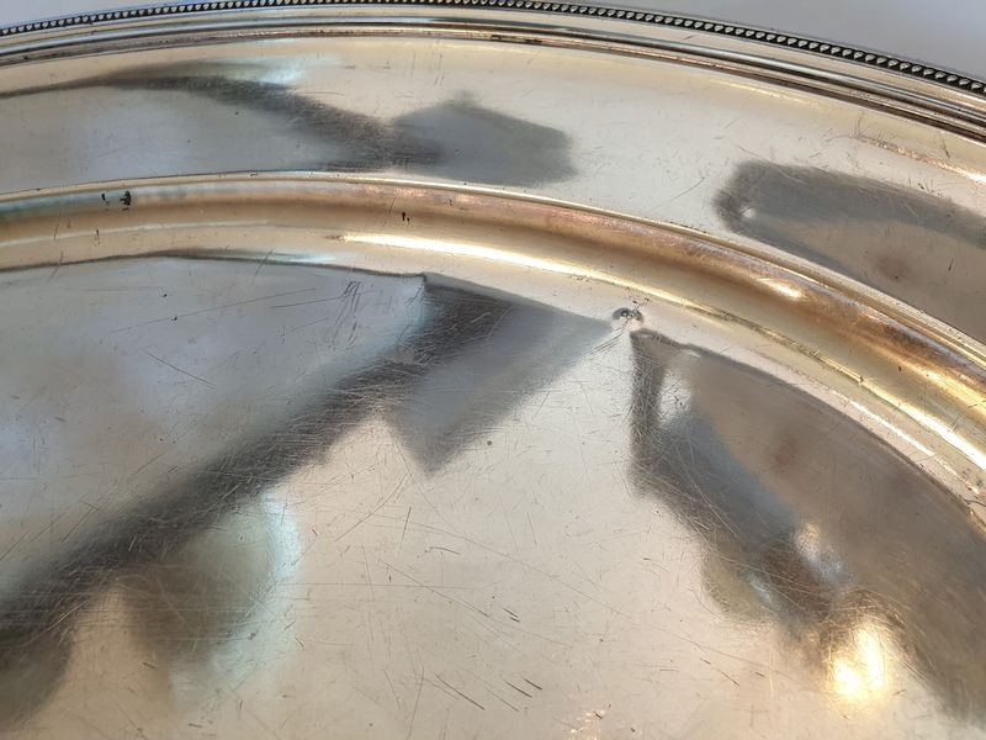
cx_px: 493
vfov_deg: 53.1
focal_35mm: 26
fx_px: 741
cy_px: 370
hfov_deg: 67.3
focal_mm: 4.3
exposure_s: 1/50
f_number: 2.4
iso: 250
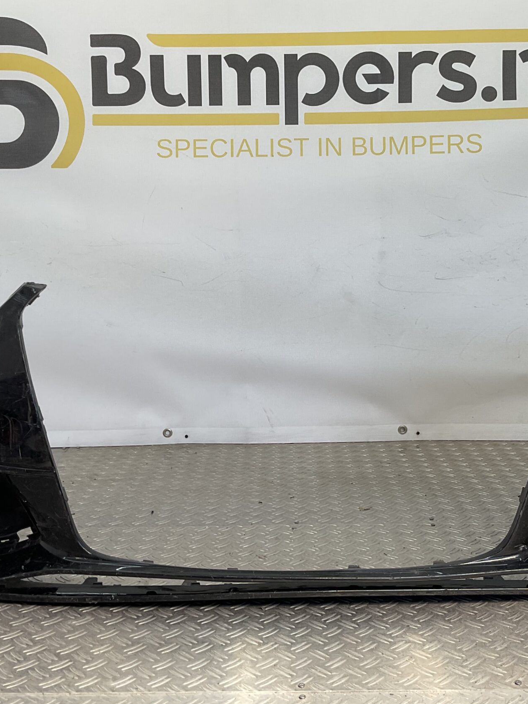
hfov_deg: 32.8
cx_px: 298
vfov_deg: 42.9
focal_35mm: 44
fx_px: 895
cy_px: 340
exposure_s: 1/260
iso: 16
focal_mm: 3
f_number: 1.8
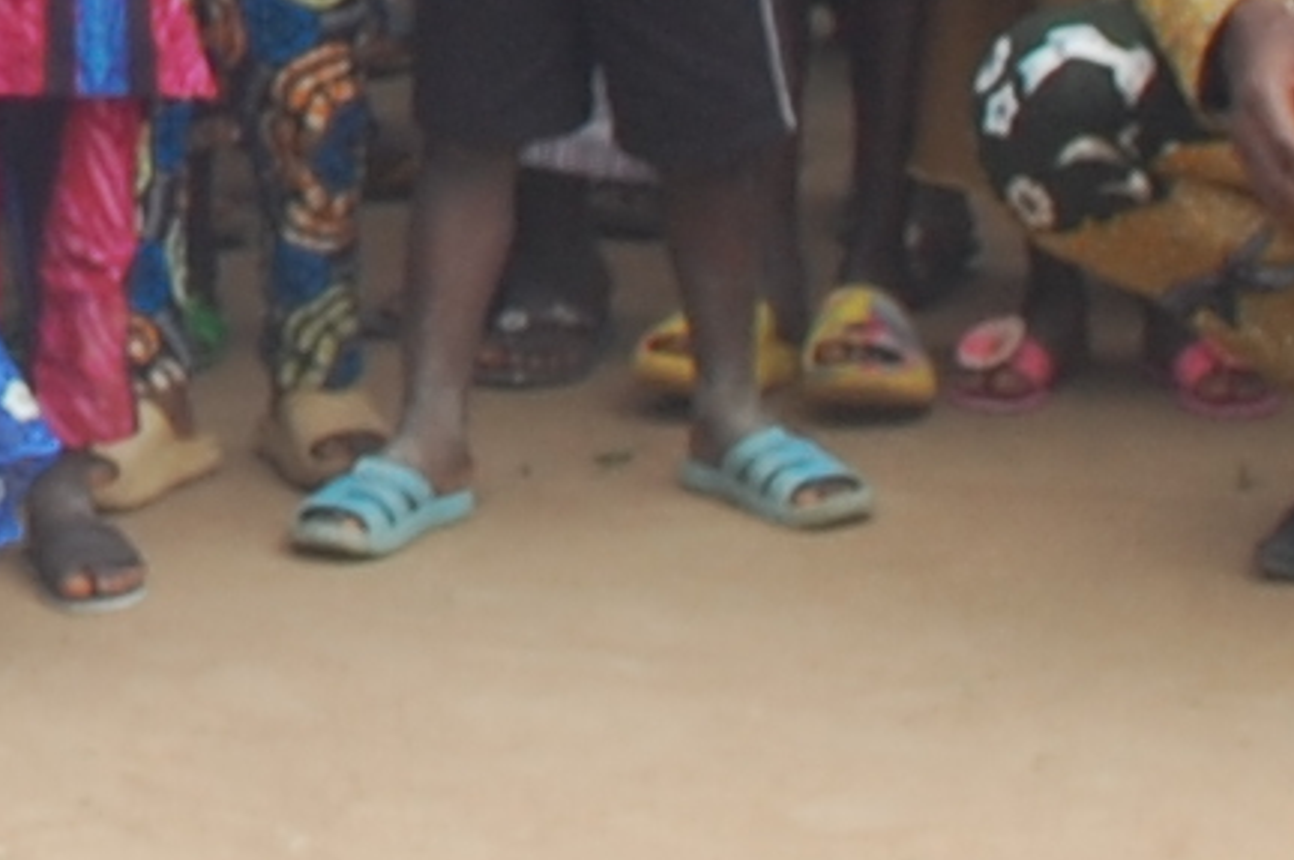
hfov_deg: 9.3
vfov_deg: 6.3
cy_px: -1025
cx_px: -1216
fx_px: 7504
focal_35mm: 209
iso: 200
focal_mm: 20
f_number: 7.1
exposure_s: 1/200
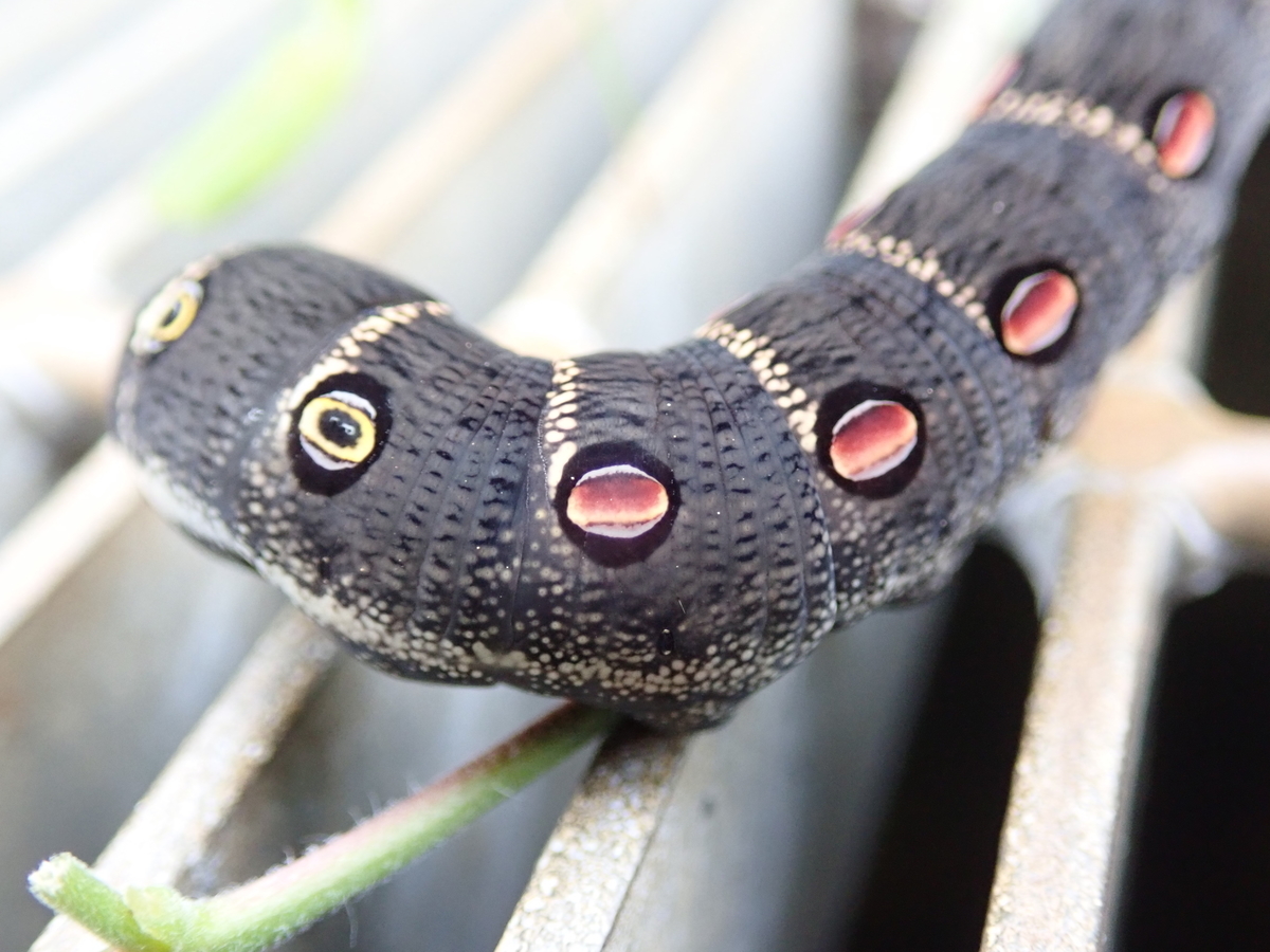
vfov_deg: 33.6
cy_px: 476
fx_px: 1578
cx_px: 635
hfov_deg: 43.9
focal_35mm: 43
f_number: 2.9
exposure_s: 1/125
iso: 800
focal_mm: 7.86
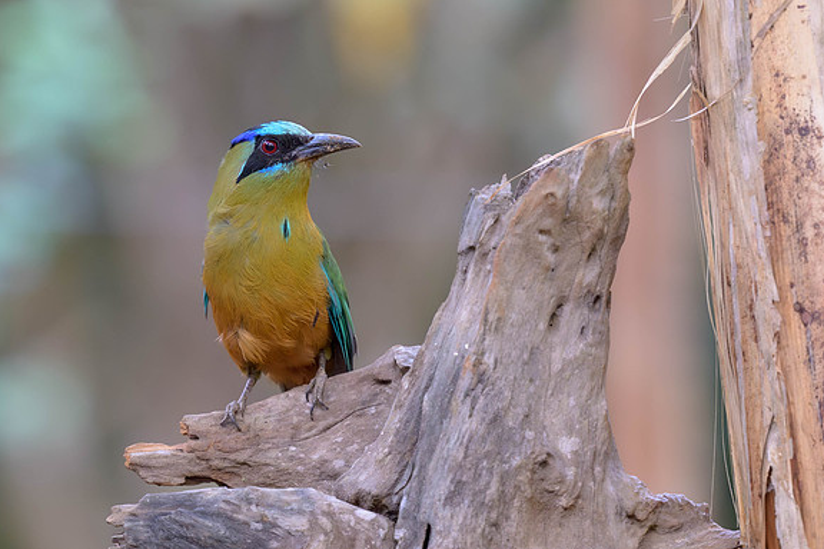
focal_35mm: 900
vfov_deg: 1.5
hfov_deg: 2.3
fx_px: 20598
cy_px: 301
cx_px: 210
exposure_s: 1/125
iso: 2000
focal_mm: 400
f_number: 4
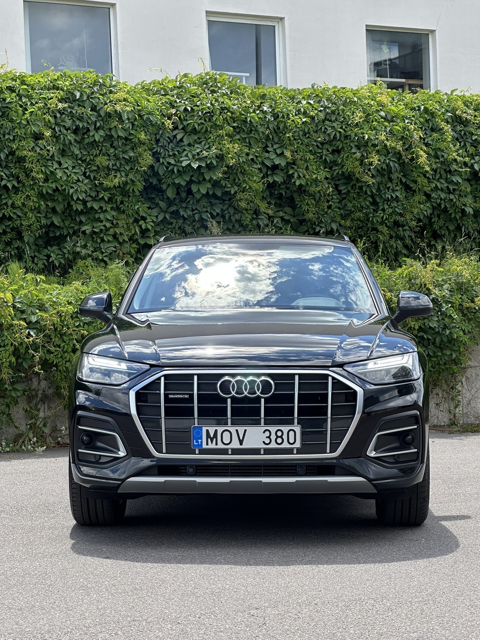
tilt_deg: +0.3
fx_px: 1424
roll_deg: +2.0
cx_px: 240
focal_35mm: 77
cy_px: 320
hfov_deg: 19.1
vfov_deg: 25.3
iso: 32
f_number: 2.8
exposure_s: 1/283
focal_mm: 9
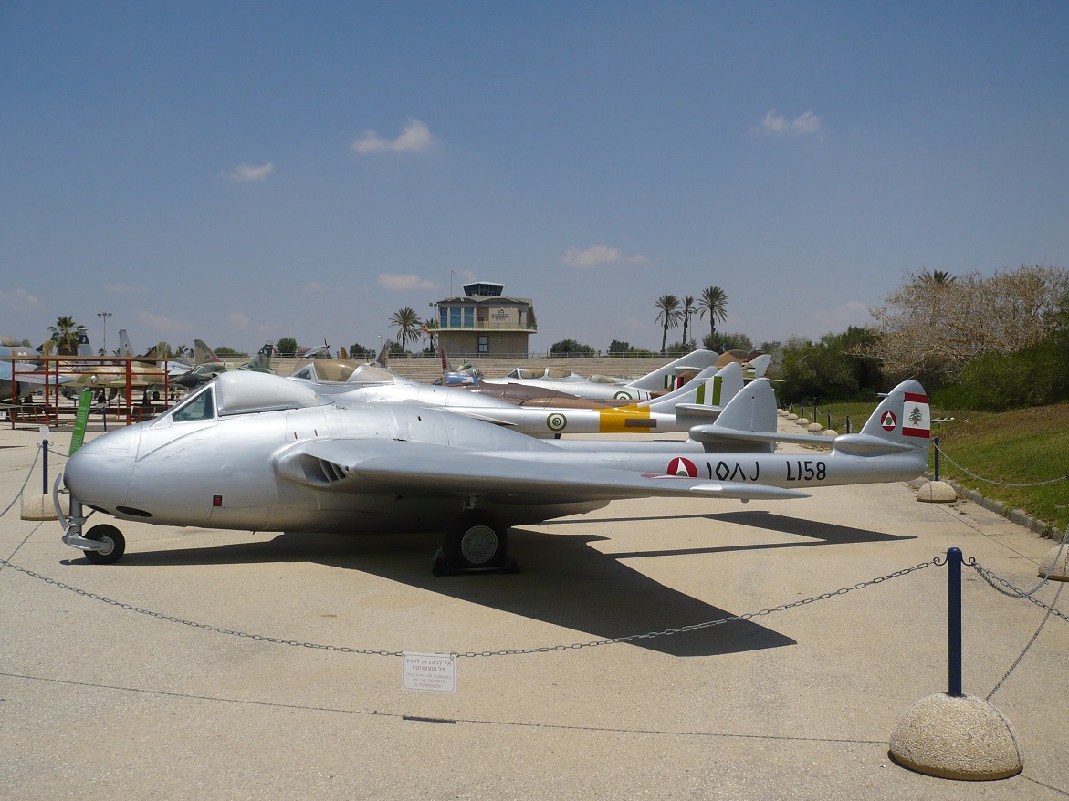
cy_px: 404
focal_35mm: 41
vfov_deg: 35.1
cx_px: 540
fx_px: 1266
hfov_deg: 45.8
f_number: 9
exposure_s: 1/640
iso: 100
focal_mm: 6.6
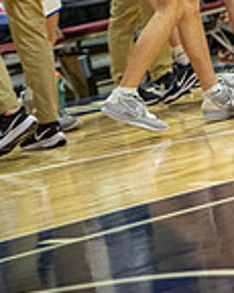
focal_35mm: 397
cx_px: 258
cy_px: -151
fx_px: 3440
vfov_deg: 4.8
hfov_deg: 3.9
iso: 2500
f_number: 2.8
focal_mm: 135
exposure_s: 1/1250
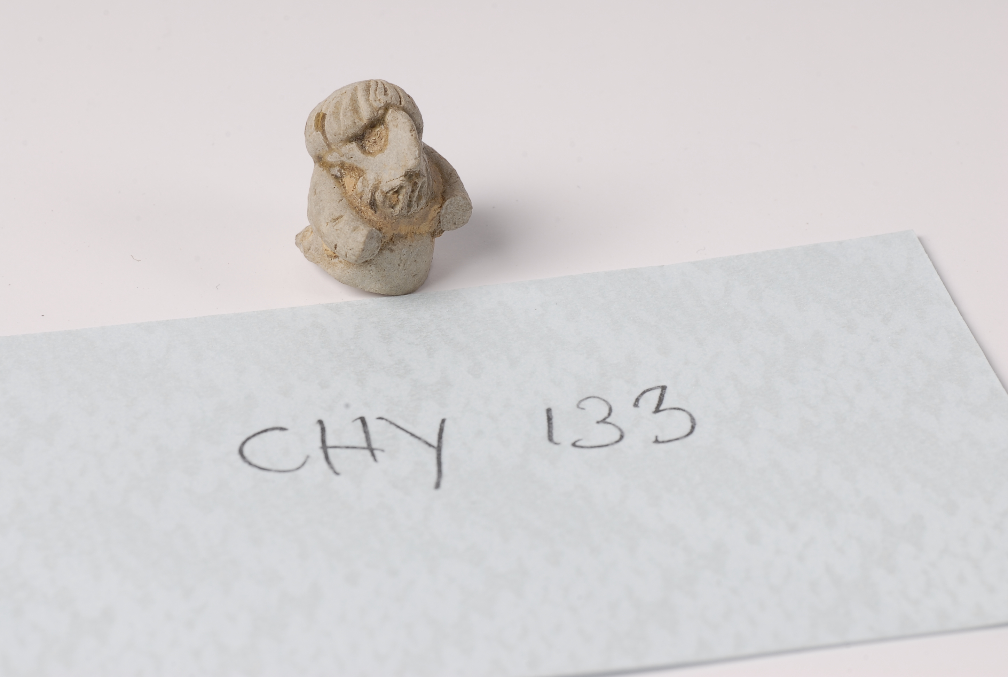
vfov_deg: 10.2
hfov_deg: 15.2
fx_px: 3788
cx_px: 504
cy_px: 338
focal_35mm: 135
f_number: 25
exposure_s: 1/2
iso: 100
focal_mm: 90
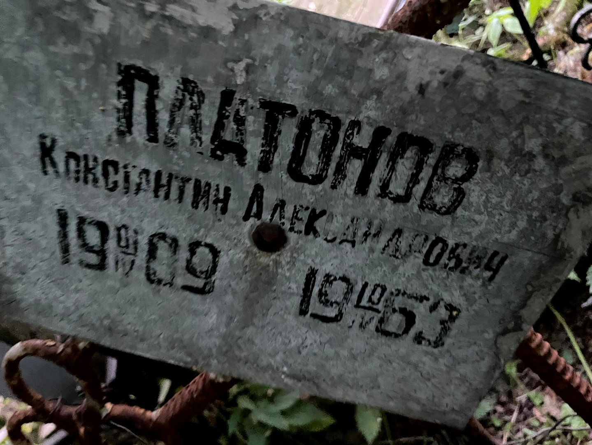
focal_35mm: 26
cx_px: 296
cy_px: 222
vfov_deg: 53.1
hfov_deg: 67.3
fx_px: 445
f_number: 1.6
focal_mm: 4.2
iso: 1000
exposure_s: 1/26
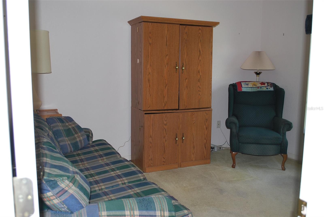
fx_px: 324
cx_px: 162
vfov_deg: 36.9
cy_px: 108
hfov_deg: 53.1
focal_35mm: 36
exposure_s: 1/60
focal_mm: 24
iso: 200
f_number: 4.2
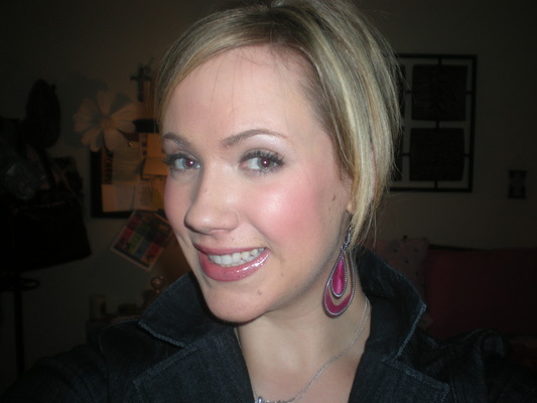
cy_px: 202
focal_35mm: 38
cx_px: 268
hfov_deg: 49.0
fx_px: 590
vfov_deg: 37.7
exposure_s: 1/60
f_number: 3.1
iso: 64
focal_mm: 6.3
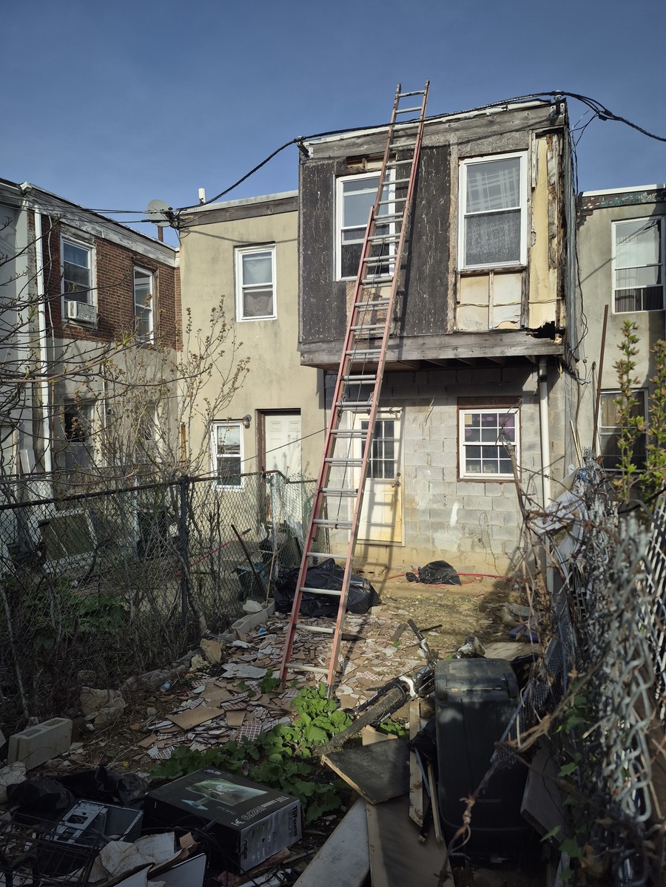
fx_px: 590
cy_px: 444
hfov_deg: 58.9
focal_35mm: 23
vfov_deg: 73.9
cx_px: 333
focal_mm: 5.4
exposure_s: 1/1324
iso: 25
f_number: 1.8
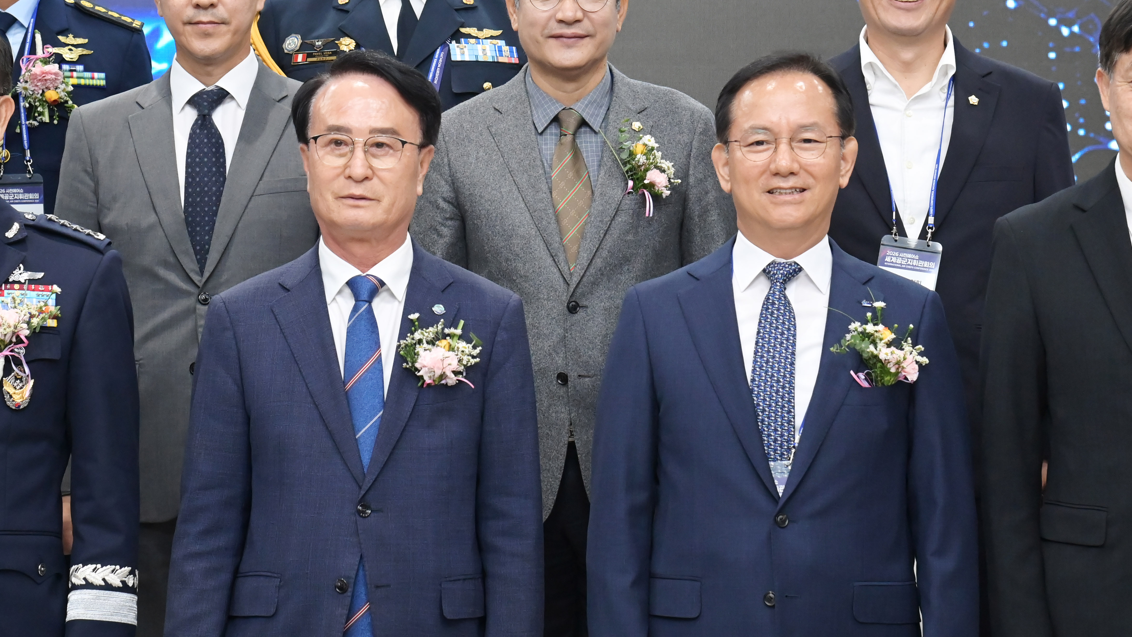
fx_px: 3422
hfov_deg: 18.8
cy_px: 176
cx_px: 576
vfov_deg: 10.6
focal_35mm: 114
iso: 6400
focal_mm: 85
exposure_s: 1/200
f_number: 7.1
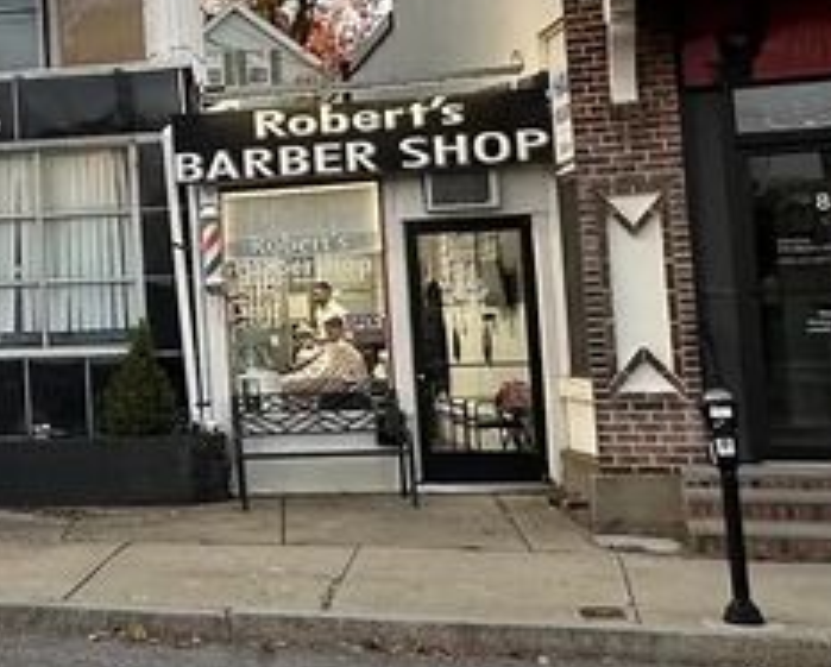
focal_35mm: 60
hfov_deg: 26.5
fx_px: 1478
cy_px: 225
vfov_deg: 25.3
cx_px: -257
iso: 40
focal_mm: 2.22
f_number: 2.2
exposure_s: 1/99
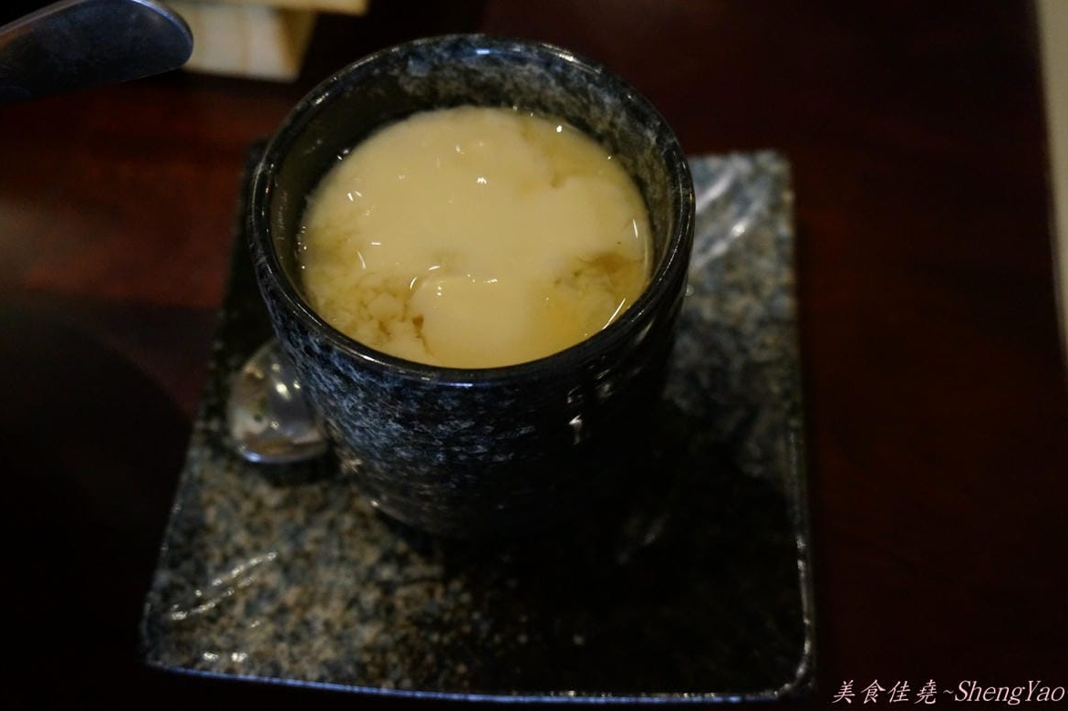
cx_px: 534
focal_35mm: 42
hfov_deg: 46.9
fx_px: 1231
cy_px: 350
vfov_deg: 32.2
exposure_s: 1/25
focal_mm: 27
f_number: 4.5
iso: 3200
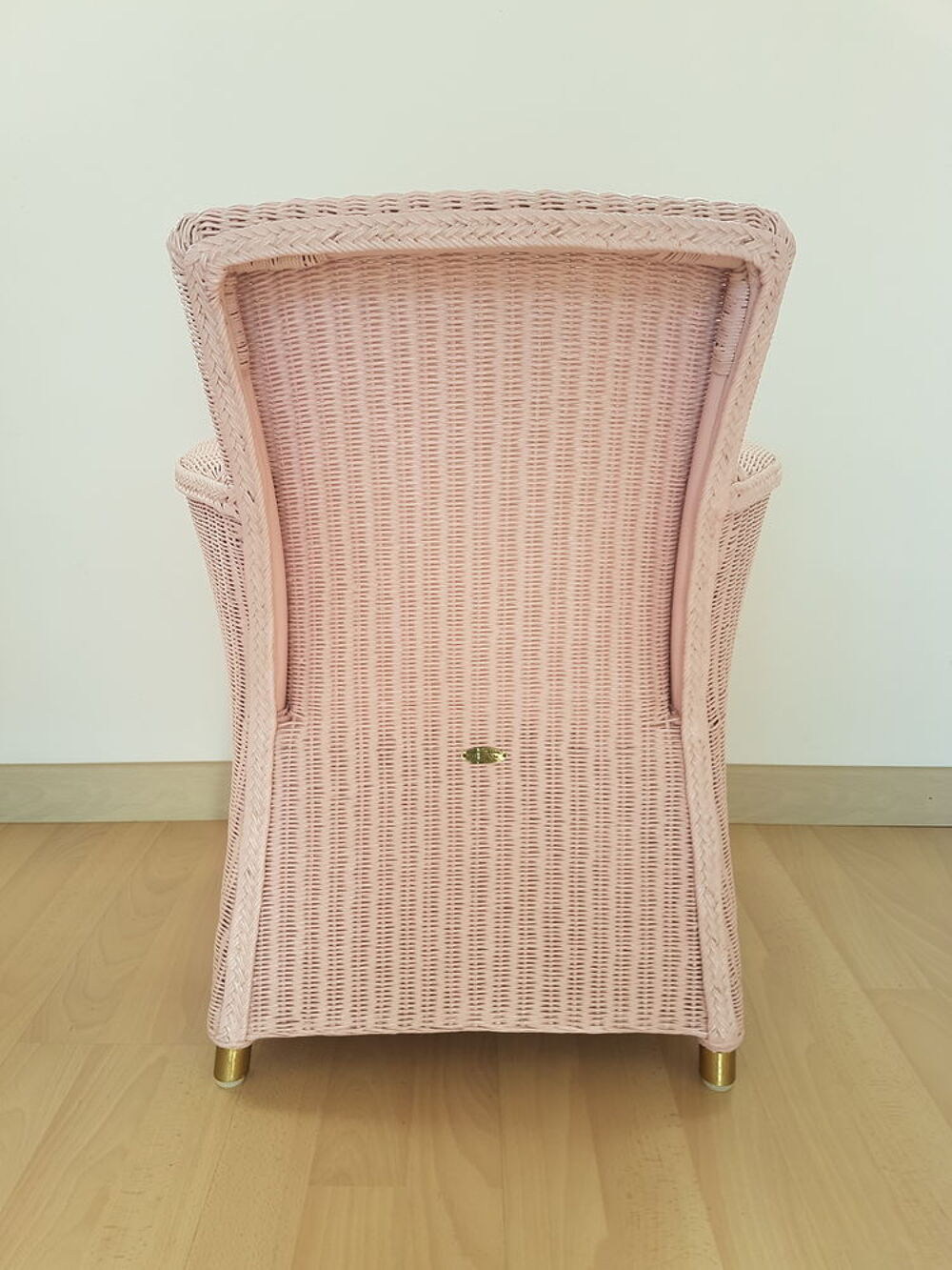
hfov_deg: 53.1
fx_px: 953
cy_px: 635
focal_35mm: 26
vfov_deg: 67.3
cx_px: 476
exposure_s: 1/116
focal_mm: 4.2
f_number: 1.7
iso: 40
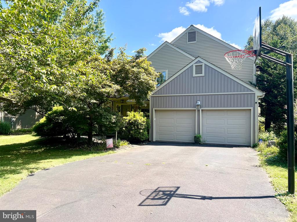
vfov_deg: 53.1
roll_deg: +0.1
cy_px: 111
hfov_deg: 67.3
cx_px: 148
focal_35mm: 26
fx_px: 223
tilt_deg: +1.9
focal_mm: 5.7
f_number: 1.5
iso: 50
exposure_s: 1/1280
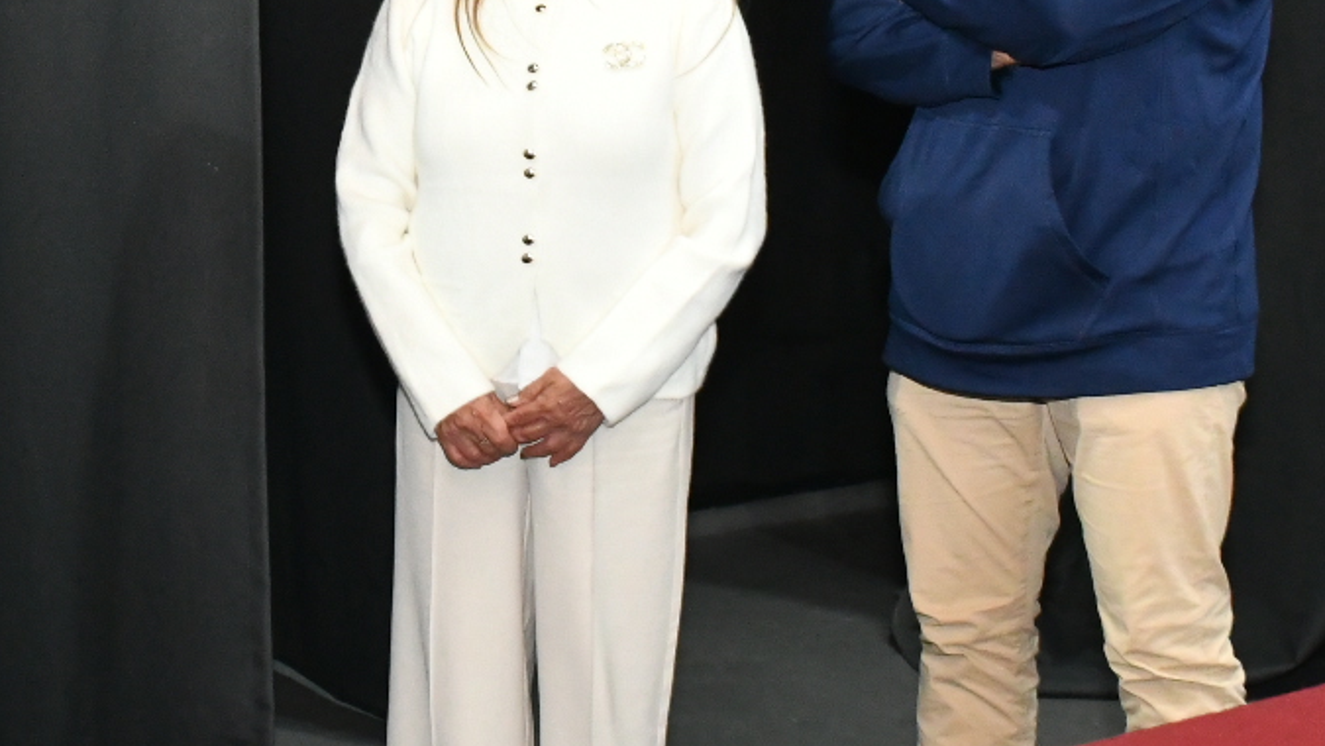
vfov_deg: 12.2
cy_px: -4
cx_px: 387
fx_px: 3444
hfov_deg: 21.6
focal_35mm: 98
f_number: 10
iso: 4000
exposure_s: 1/40
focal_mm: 26
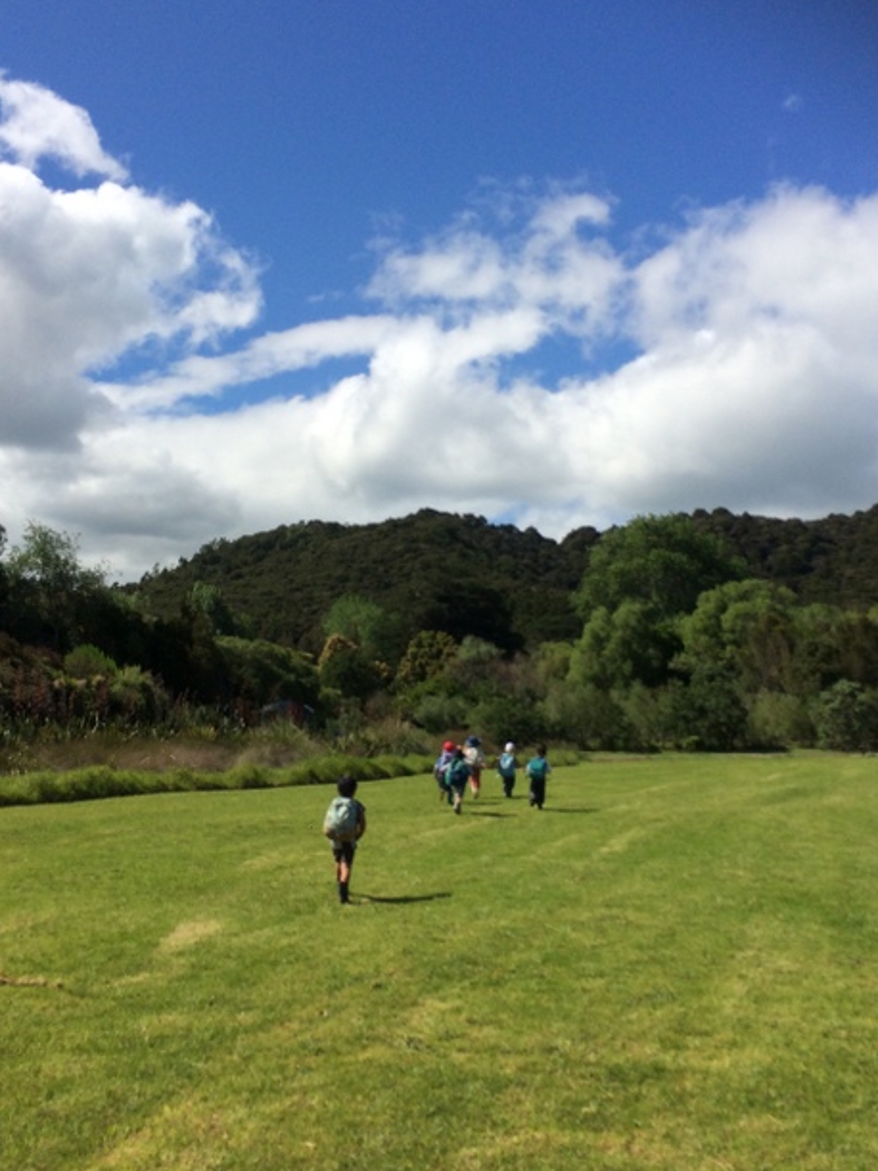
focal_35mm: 38
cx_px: 399
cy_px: 569
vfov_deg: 49.0
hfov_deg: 37.7
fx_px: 1286
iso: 32
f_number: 2.2
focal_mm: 4.15
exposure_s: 1/4115
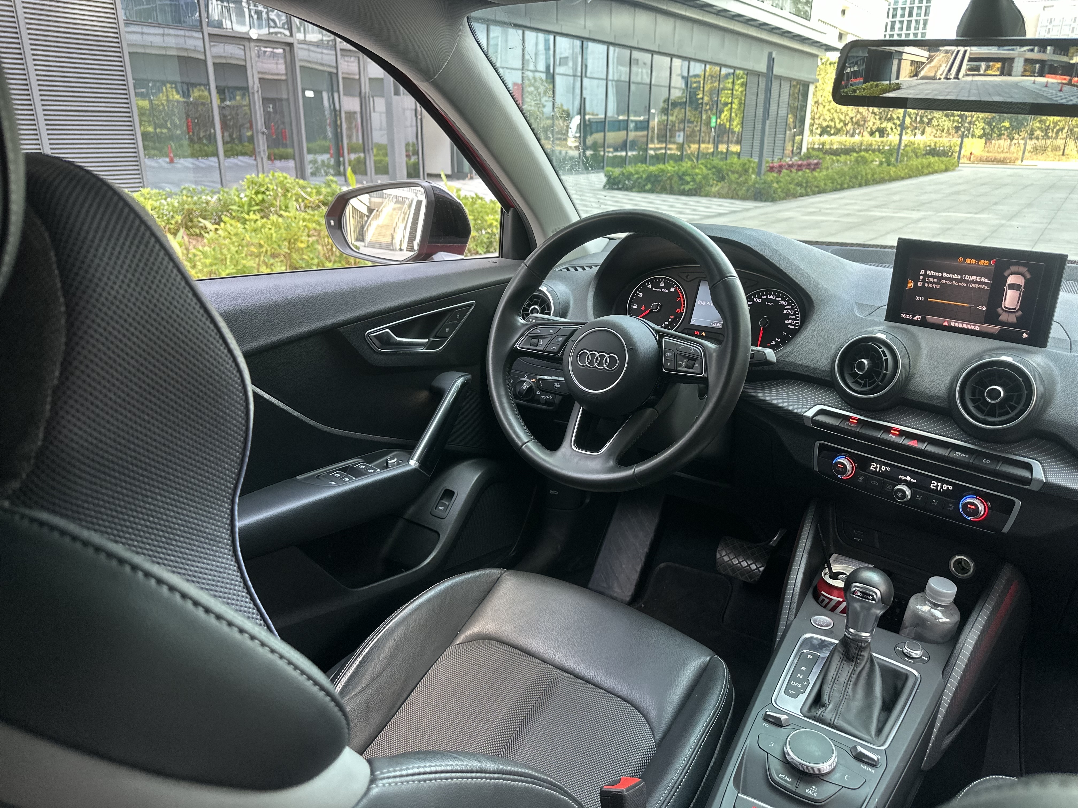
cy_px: 404
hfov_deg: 71.6
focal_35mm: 24
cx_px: 539
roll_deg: -1.1
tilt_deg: -18.1
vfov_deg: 56.8
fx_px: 747
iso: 160
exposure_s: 1/121
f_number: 1.78
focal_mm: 6.86
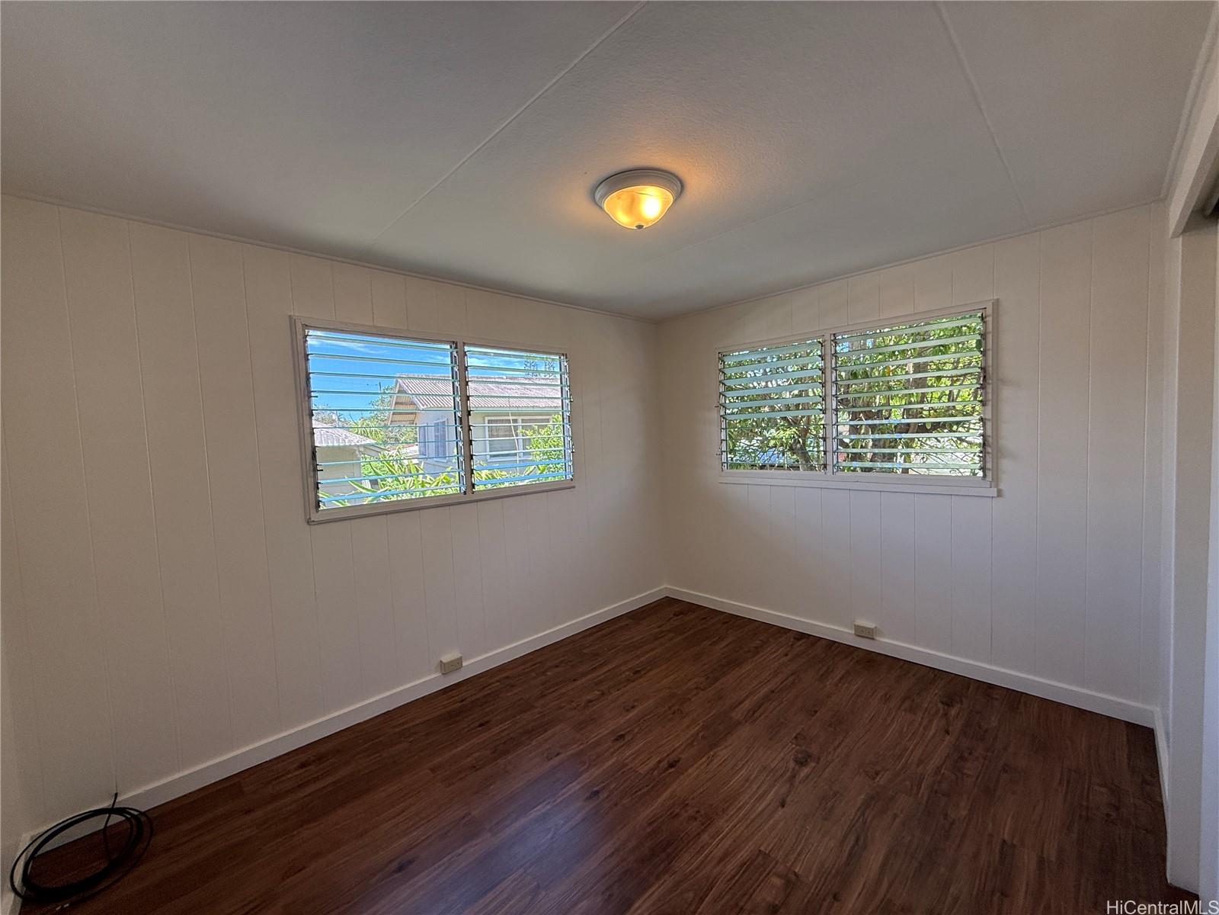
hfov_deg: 102.1
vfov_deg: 85.7
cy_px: 458
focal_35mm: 14
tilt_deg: -1.7
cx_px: 610
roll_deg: +1.8
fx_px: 493
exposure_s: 1/120
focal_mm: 2.22
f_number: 2.2
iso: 64
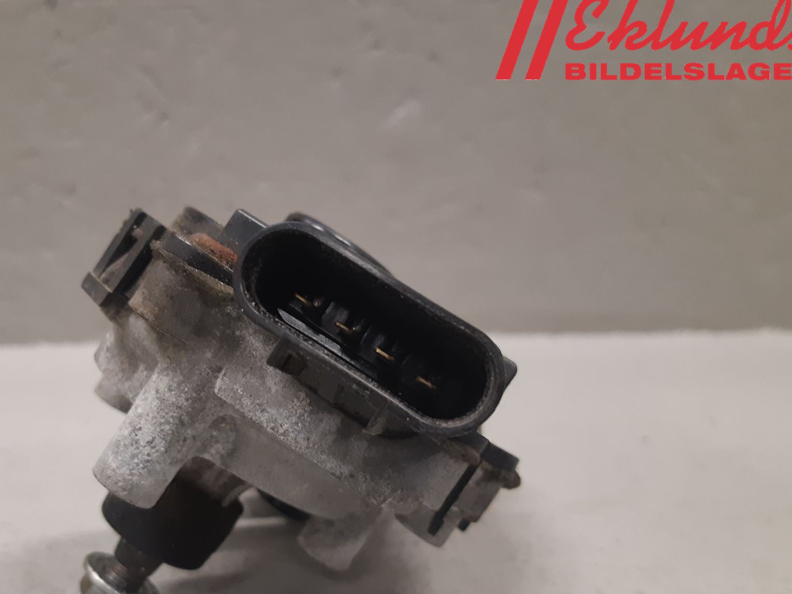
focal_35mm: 35
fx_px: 801
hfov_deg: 51.9
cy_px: 391
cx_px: 282
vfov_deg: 40.3
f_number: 1.7
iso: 160
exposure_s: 1/50
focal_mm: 3.93
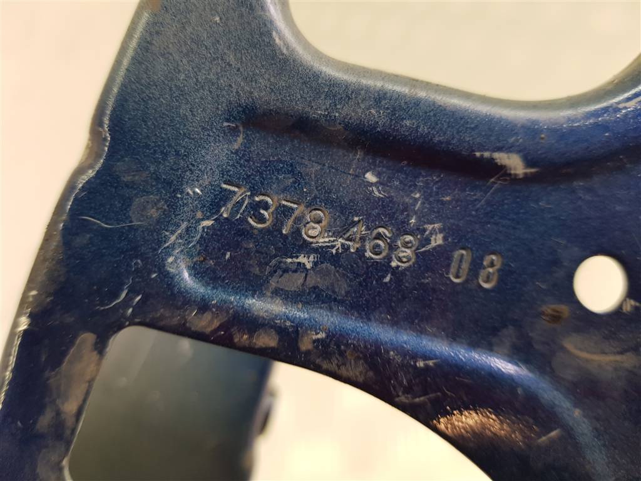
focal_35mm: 26
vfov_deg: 53.1
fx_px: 481
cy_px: 240
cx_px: 320
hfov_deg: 67.3
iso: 64
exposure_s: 1/100
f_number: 1.7
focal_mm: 4.2
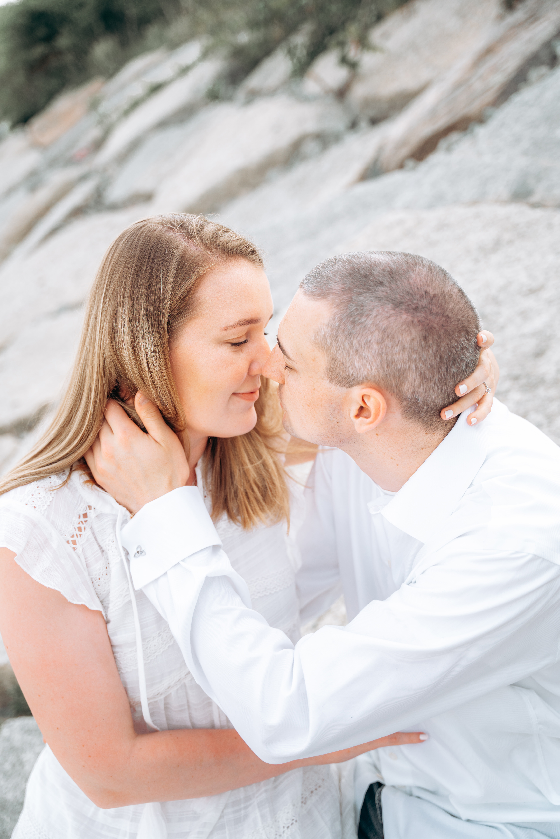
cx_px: 280
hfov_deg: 29.6
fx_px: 1059
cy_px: 420
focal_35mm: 45
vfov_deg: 43.3
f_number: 2.8
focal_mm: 45.4
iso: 100
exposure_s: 1/800
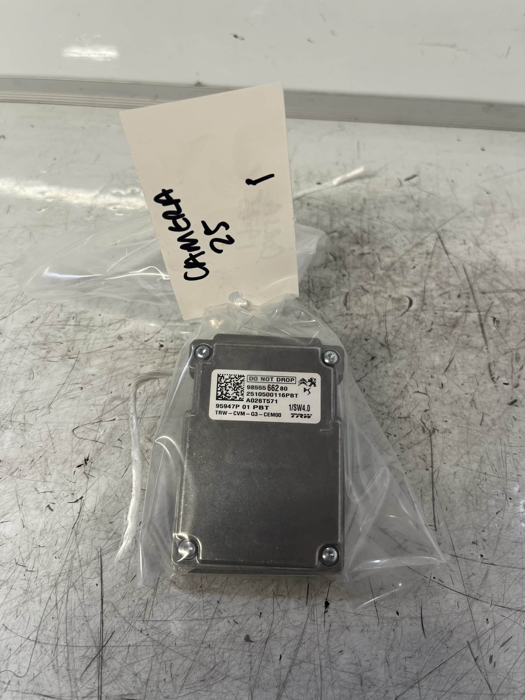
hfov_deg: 53.1
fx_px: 526
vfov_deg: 67.3
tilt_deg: -50.8
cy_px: 350
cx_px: 262
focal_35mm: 26
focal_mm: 5.1
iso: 64
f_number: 1.6
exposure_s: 1/50
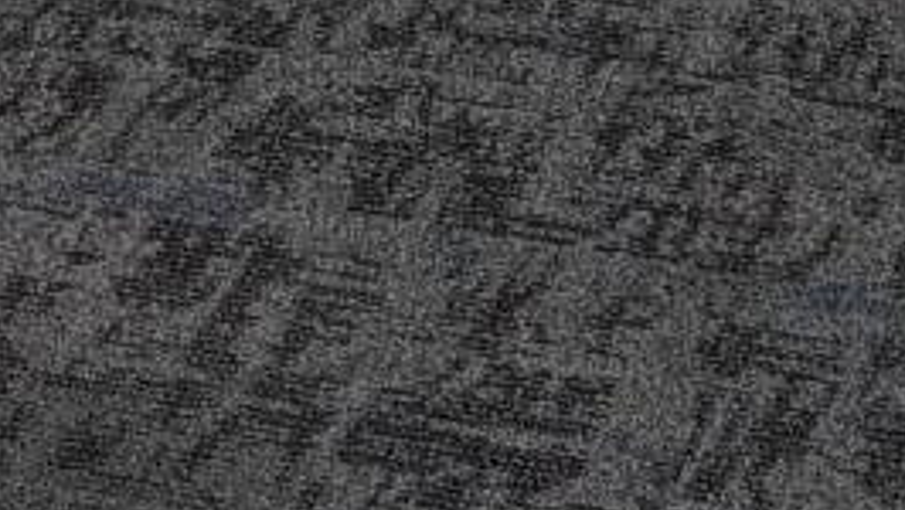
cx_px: 184
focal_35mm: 213
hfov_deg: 10.1
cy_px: -1952
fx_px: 5114
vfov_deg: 4.8
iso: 125
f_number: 1.6
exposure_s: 1/120
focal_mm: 5.96
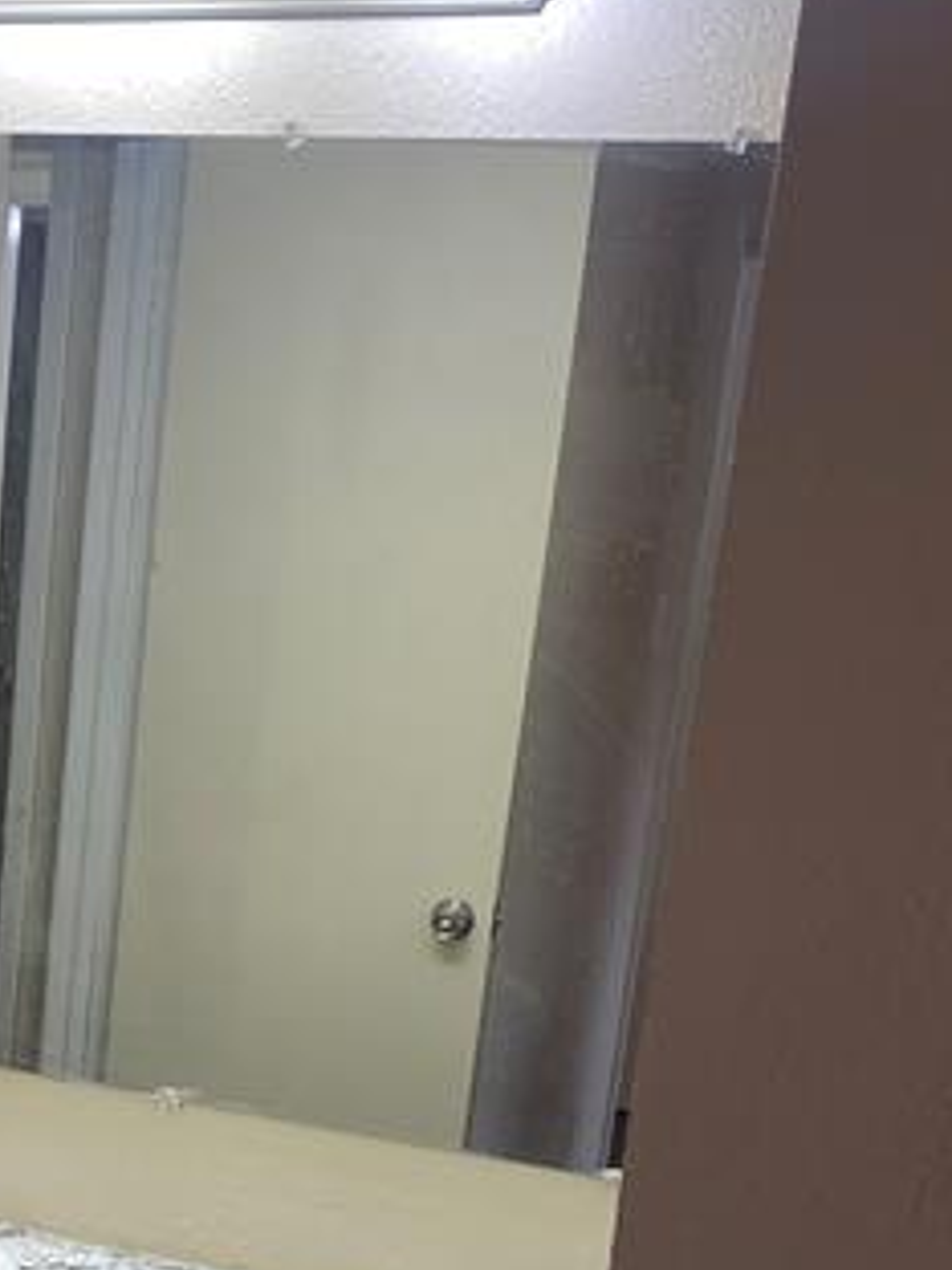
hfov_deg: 22.1
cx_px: 20
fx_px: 2347
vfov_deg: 29.2
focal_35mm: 64
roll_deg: -2.5
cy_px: 1115
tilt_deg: -17.9
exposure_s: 1/120
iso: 80
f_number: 1.8
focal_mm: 4.25
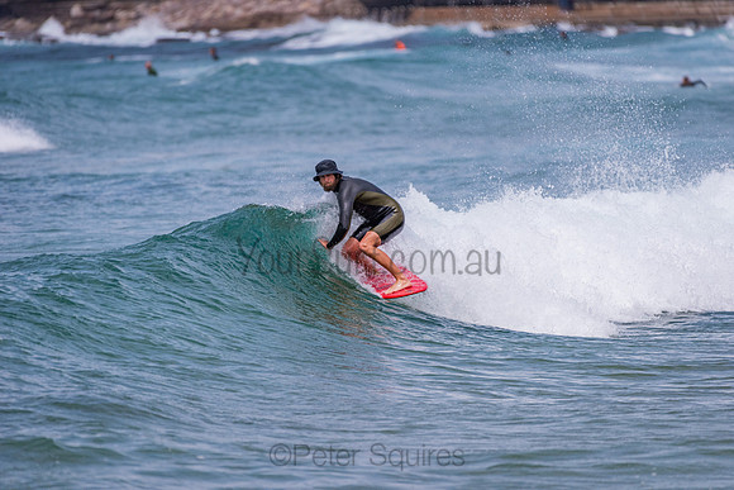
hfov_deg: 4.1
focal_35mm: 500
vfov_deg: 2.8
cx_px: 367
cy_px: 245
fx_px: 10196
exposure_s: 1/1250
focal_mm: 500
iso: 500
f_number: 5.6
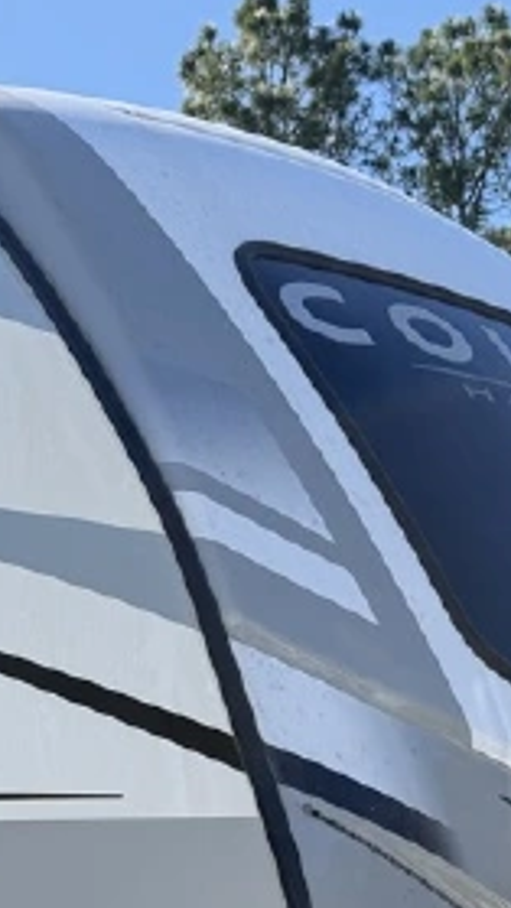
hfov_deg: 15.1
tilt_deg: -1.5
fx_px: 1806
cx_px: -205
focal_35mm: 75
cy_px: 895
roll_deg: +0.3
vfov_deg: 26.8
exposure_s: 1/2703
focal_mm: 6.76
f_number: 1.78
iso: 80
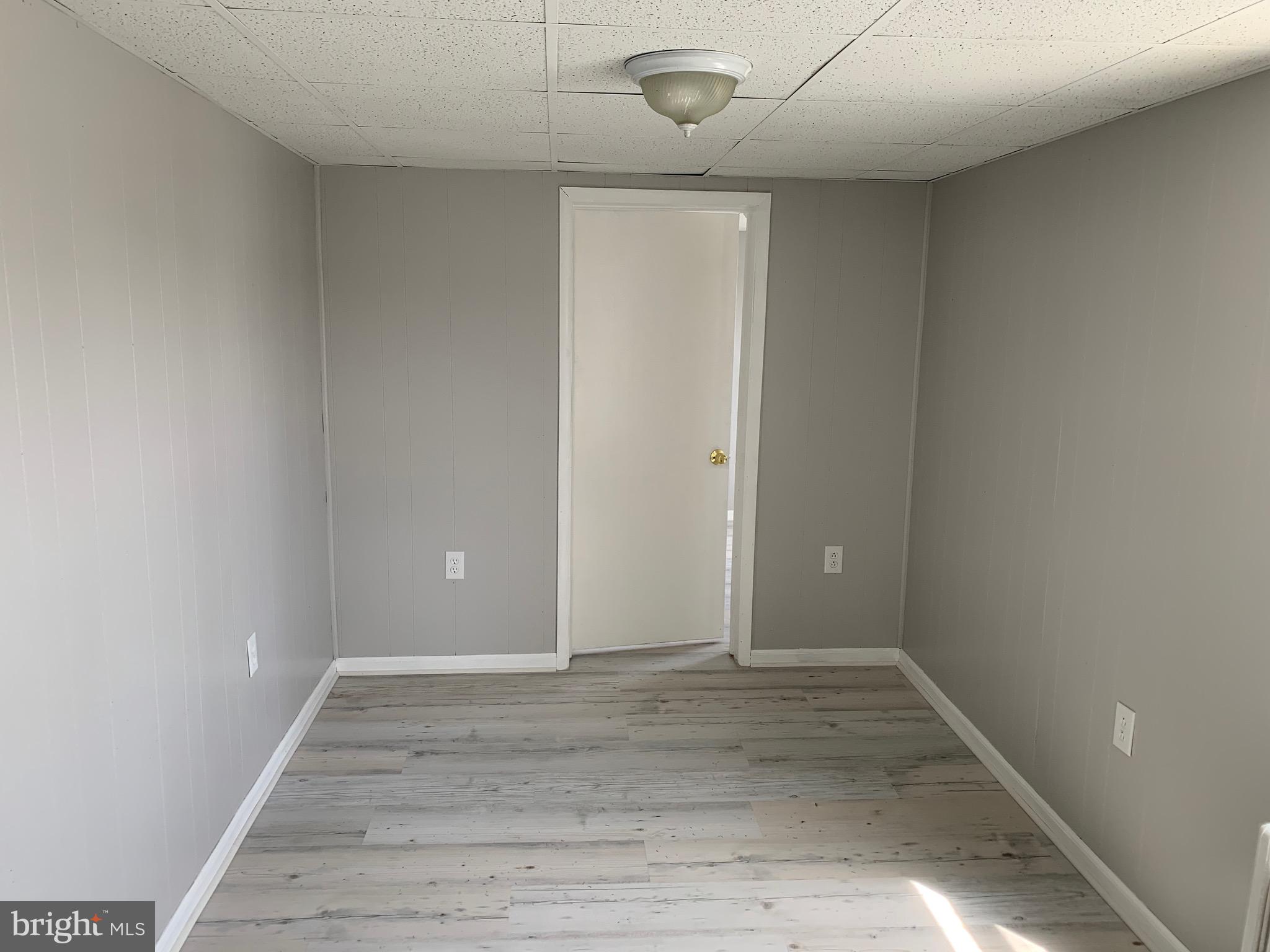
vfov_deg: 53.1
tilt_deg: -8.6
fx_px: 954
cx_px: 635
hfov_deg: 67.3
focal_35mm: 26
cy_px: 476
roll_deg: -0.9
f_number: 1.8
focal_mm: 4.25
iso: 50
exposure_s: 1/121
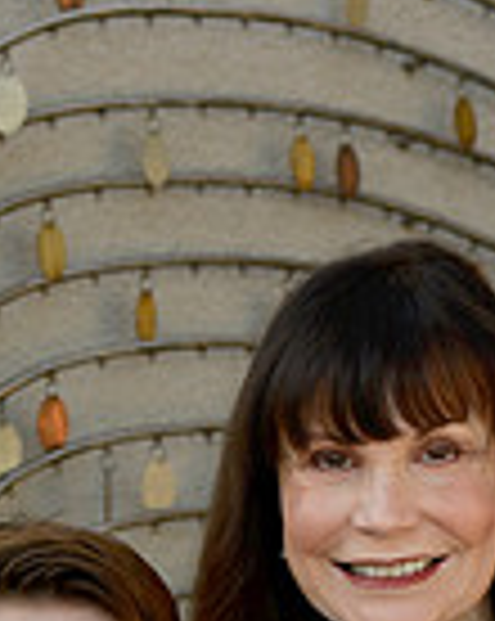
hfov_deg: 7.8
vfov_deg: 9.6
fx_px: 3616
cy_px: 850
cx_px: 72
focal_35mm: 197
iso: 200
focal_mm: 50
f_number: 6.3
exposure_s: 1/160
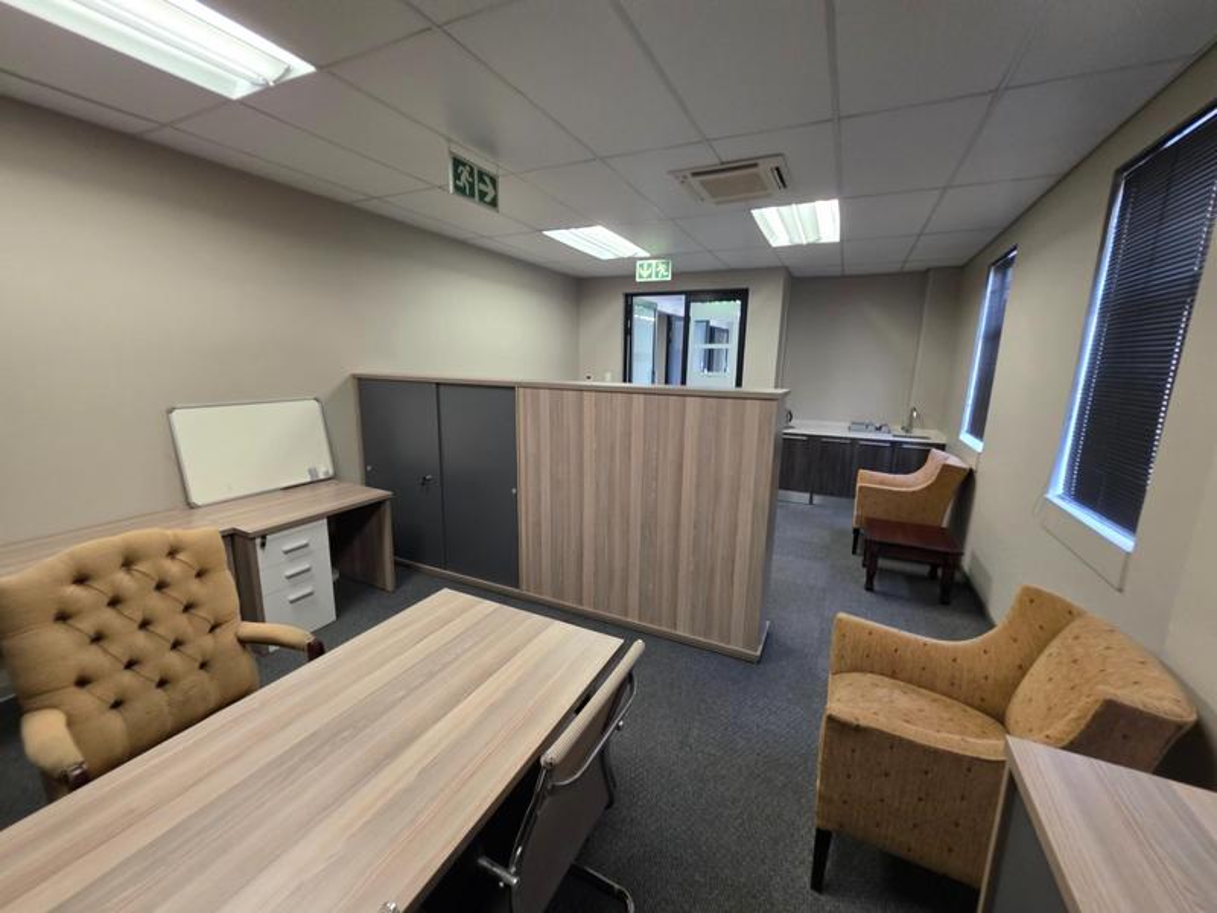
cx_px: 608
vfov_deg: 89.9
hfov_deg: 106.2
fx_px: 457
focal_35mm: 13
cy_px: 456
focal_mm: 2.2
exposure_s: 1/50
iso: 320
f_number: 1.9
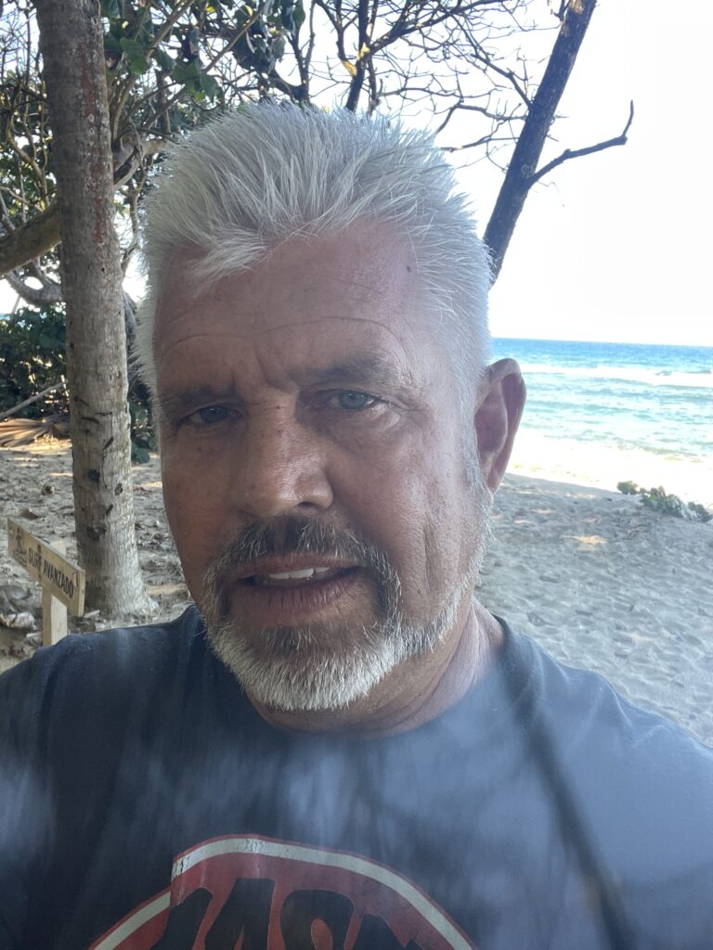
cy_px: 475
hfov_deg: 46.8
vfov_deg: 60.0
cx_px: 356
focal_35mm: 30
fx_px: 824
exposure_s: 1/121
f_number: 2.2
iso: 80
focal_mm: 2.71
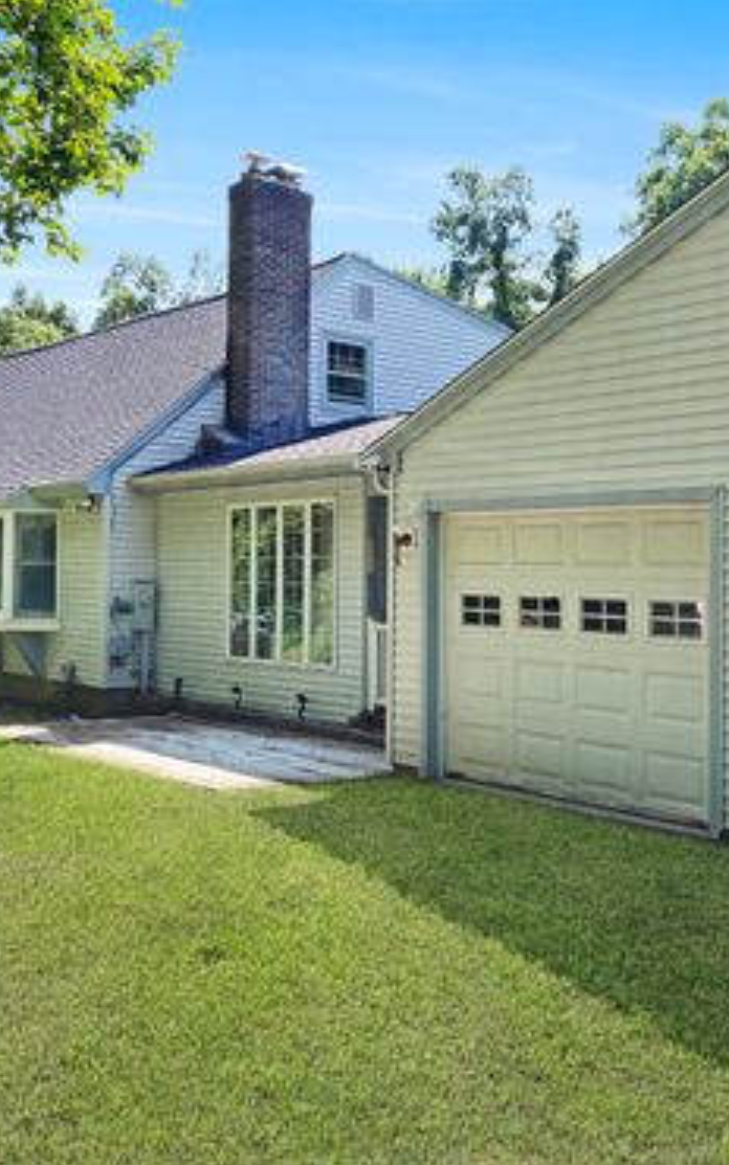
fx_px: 1271
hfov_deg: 31.8
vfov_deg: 49.3
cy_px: 586
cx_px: 465
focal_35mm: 40
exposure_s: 1/1056
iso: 20
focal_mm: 3.99
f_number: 1.8
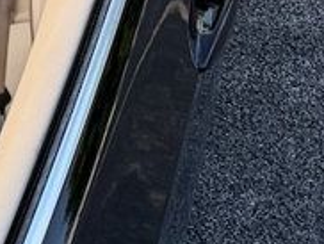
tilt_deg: -36.8
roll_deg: +10.8
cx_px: -548
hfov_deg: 11.2
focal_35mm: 135
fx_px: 1265
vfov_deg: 10.9
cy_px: 251
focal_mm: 6.76
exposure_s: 1/209
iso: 64
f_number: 1.78
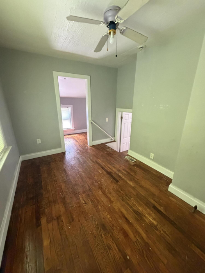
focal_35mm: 14
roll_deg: +1.0
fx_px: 111
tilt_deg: -18.7
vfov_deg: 102.1
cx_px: 102
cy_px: 136
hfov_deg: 85.7
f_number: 2.2
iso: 800
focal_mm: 2.22
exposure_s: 1/60
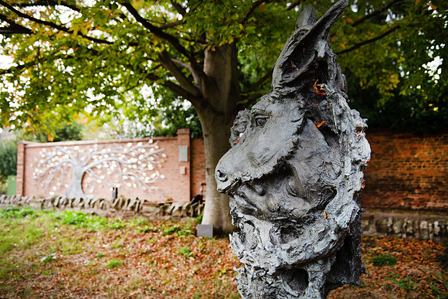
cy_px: 150
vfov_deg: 39.0
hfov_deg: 55.9
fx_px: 422
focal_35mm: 34
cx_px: 224
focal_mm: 32
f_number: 2.8
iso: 125
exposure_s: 1/200
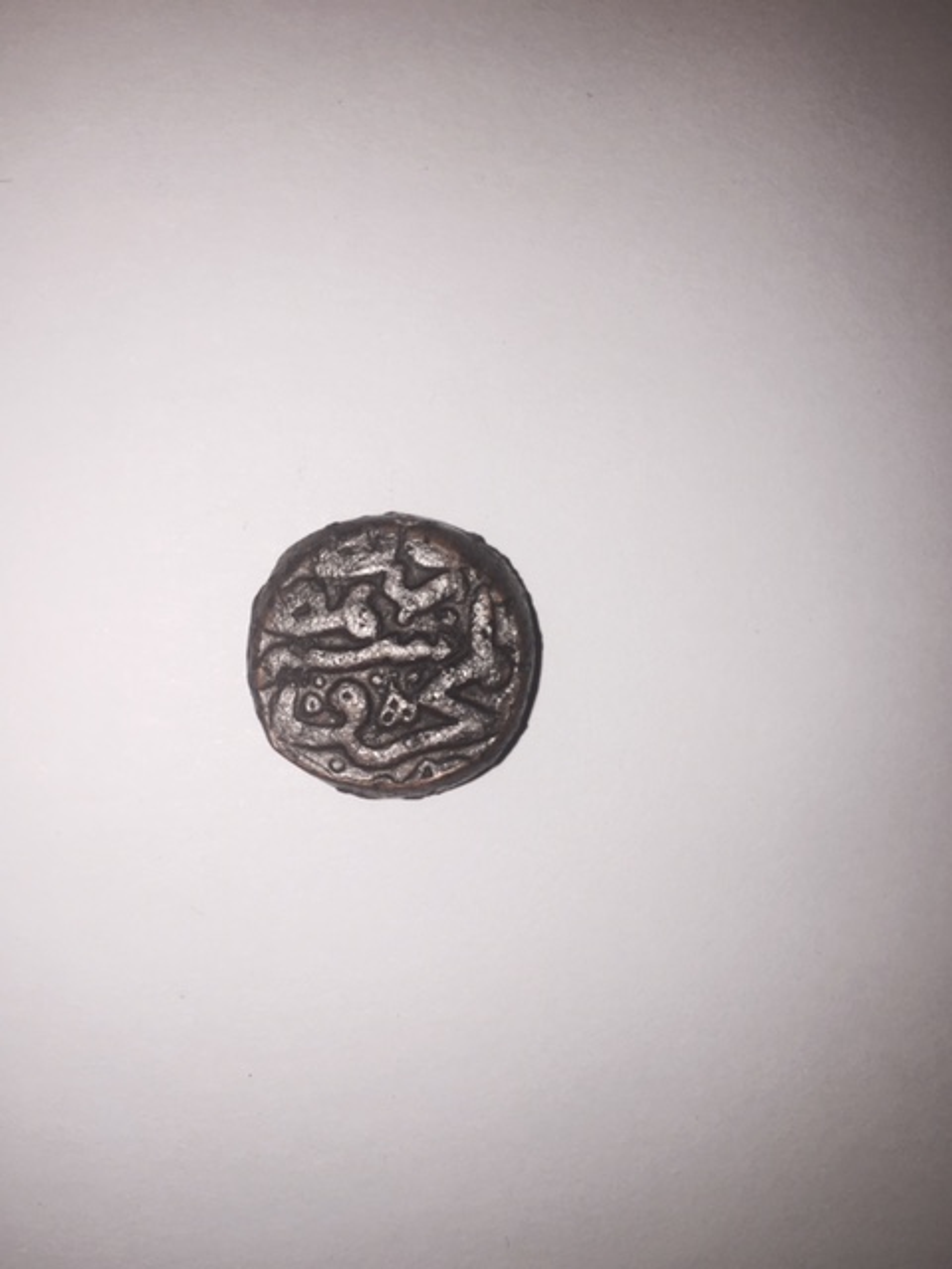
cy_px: 634
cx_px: 476
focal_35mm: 29
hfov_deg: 48.2
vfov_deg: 61.7
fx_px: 1063
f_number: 2.2
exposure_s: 1/964
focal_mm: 4.15
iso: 32
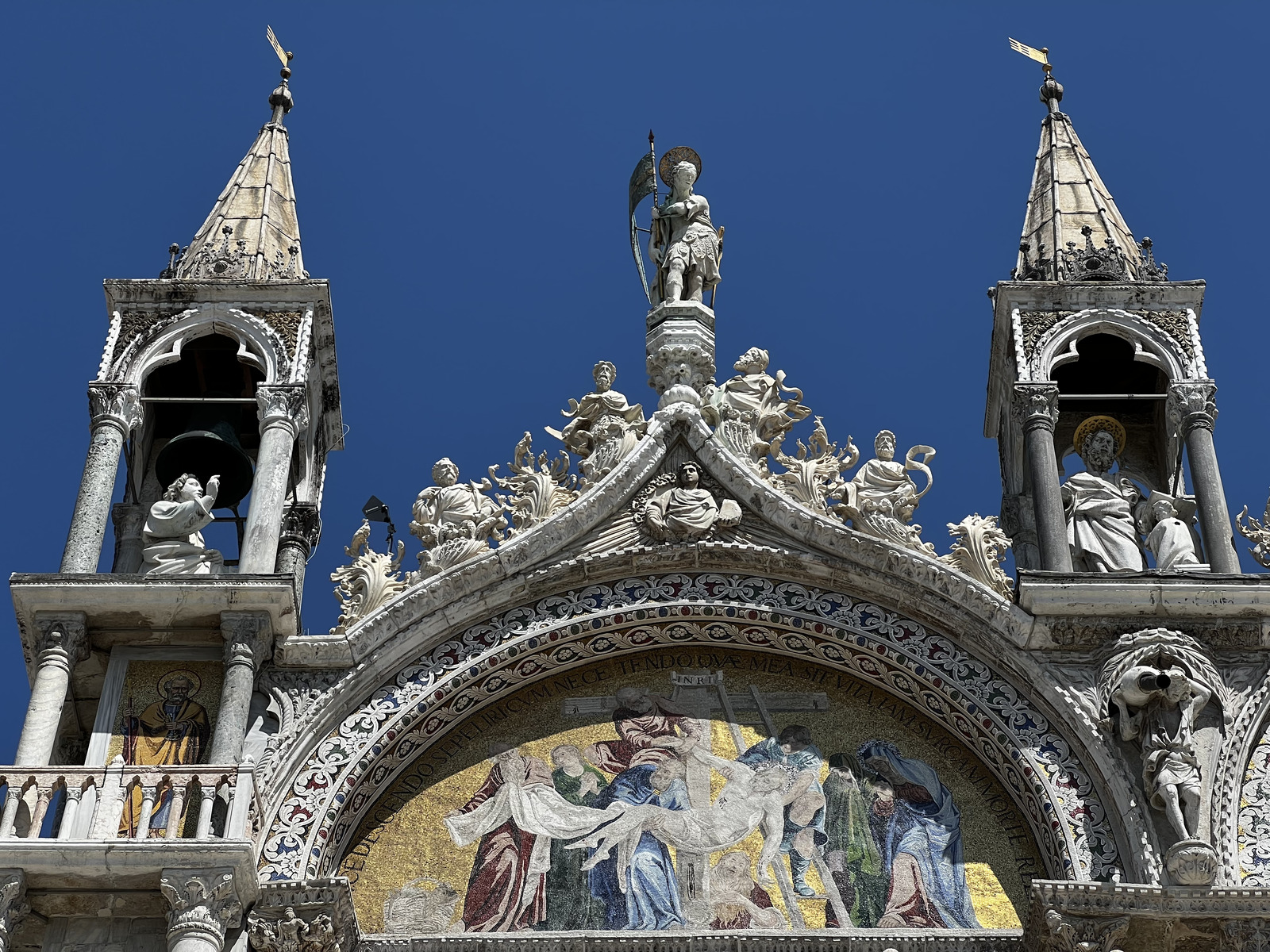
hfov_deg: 25.3
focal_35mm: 77
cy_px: 476
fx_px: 2825
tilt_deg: +48.0
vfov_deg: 19.1
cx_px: 635
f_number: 2.8
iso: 32
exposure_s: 1/847
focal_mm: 9
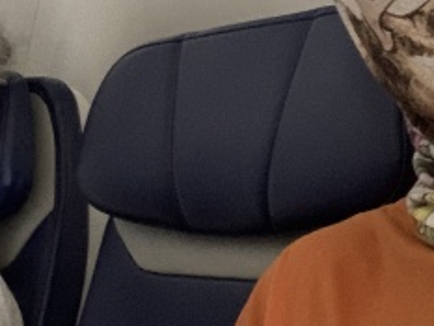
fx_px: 1104
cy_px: 112
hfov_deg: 22.2
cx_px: 145
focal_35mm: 88
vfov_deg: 16.8
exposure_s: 1/33
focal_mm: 2.87
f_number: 2.2
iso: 320
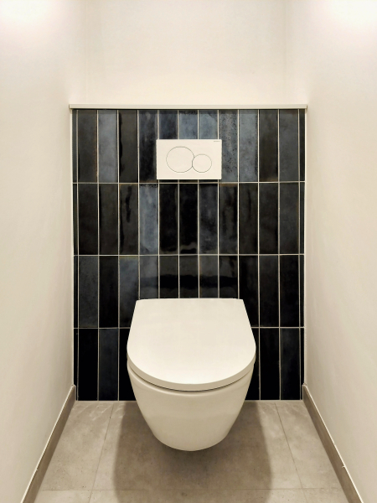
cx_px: 188
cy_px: 252
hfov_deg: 56.8
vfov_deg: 71.6
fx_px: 349
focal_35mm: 24
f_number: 1.7
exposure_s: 1/33
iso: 200
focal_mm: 5.24
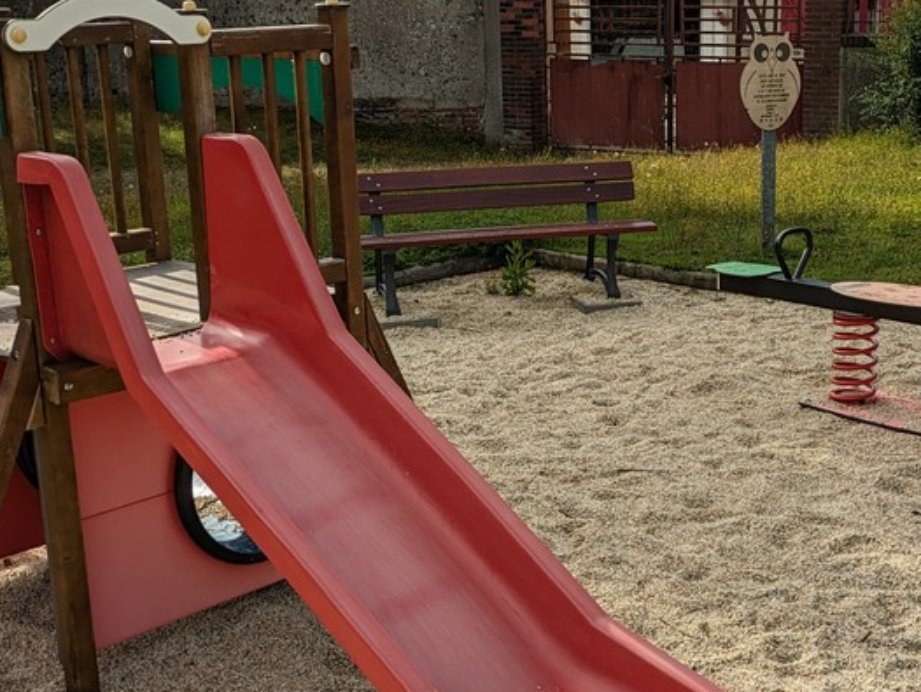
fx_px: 1517
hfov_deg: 33.4
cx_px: 636
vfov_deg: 25.7
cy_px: 347
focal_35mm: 57
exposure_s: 1/2451
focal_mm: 5.43
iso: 43
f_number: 1.89
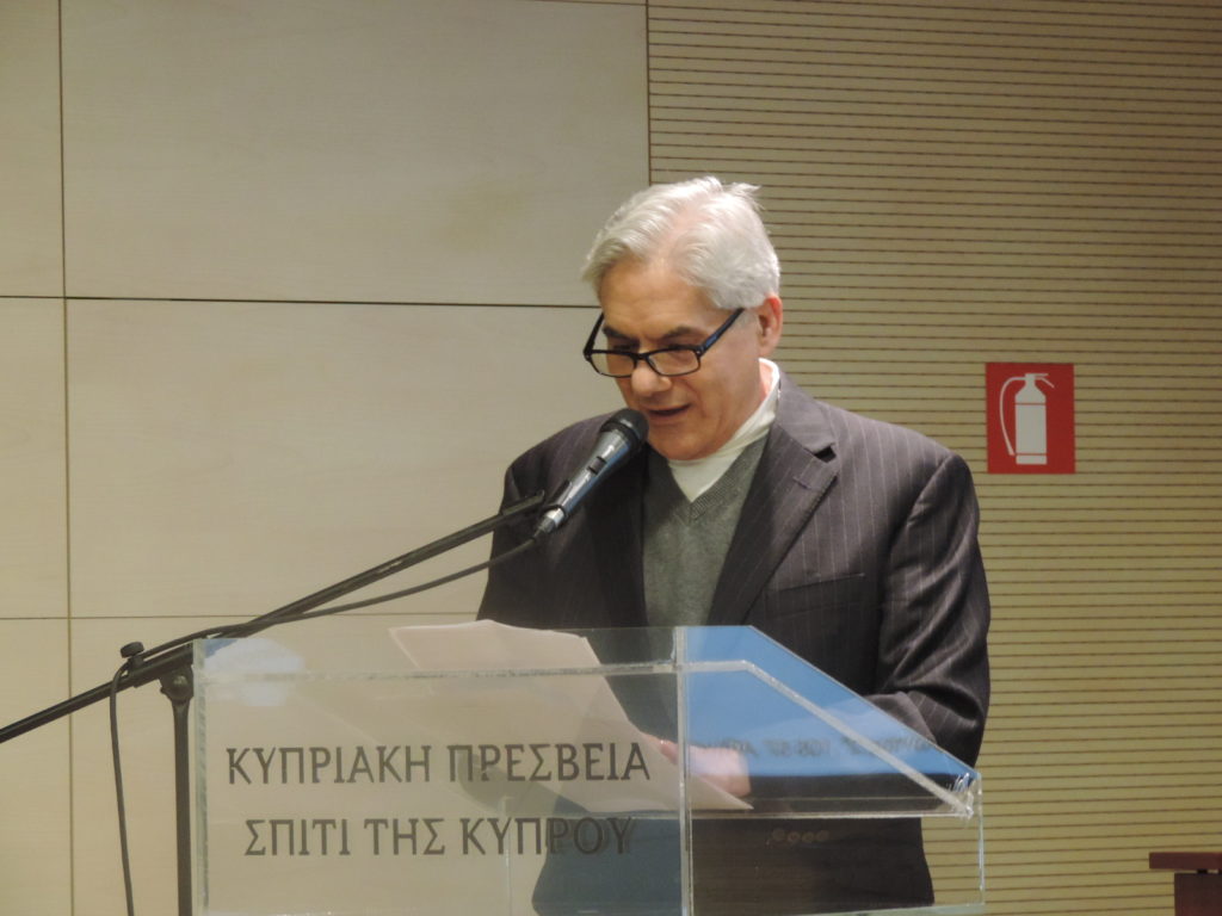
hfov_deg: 9.9
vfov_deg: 7.4
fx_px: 7060
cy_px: 458
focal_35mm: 200
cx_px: 611
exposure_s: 1/25
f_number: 4.6
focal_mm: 35.6
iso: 800
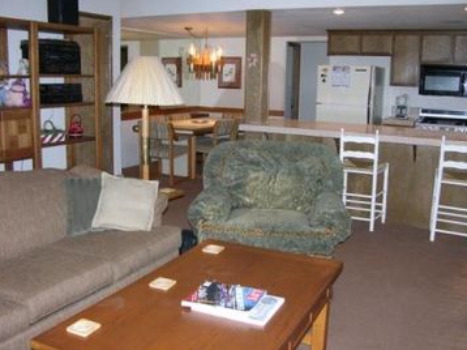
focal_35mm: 36
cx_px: 231
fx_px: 485
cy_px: 171
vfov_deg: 39.6
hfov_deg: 51.4
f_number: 2.8
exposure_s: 1/60.1
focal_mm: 8.9
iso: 200
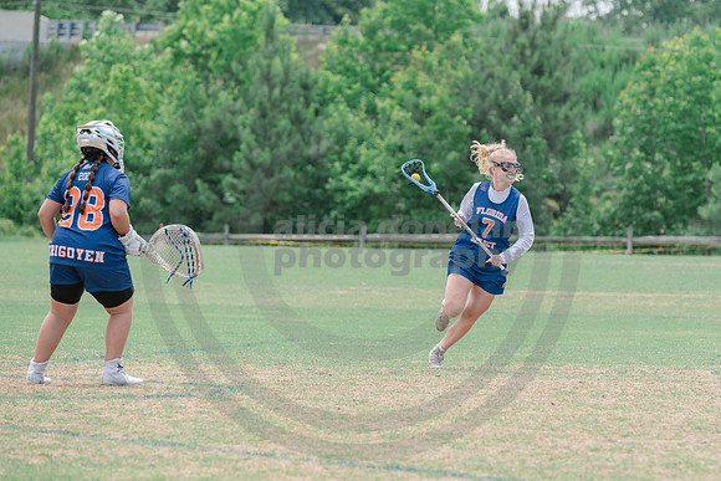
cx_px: 497
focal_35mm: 278
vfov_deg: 5.0
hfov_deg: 7.4
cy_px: 243
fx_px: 5565
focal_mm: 200
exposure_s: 1/1600
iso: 400
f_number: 5
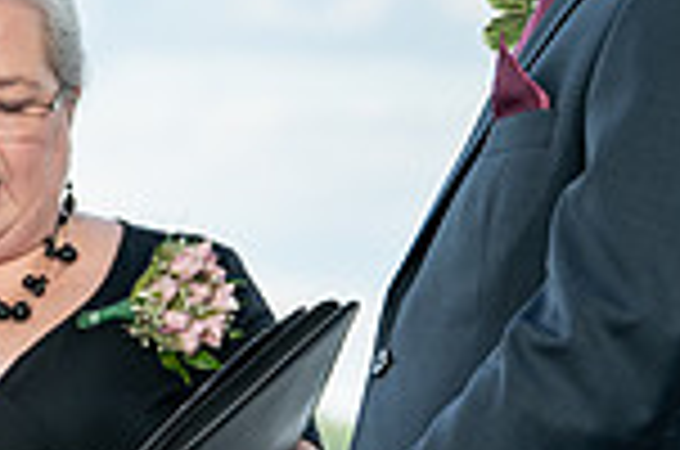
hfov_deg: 4.6
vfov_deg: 3.1
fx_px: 8426
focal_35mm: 447
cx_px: 18
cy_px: 160
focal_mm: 116
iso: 100
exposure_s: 1/200
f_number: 5.6
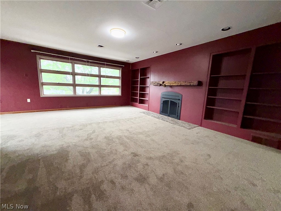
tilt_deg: -8.9
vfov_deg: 85.7
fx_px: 114
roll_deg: -2.7
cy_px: 106
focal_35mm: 14
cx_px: 140
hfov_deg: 102.1
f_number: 2.2
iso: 80
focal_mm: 2.22
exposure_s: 1/122
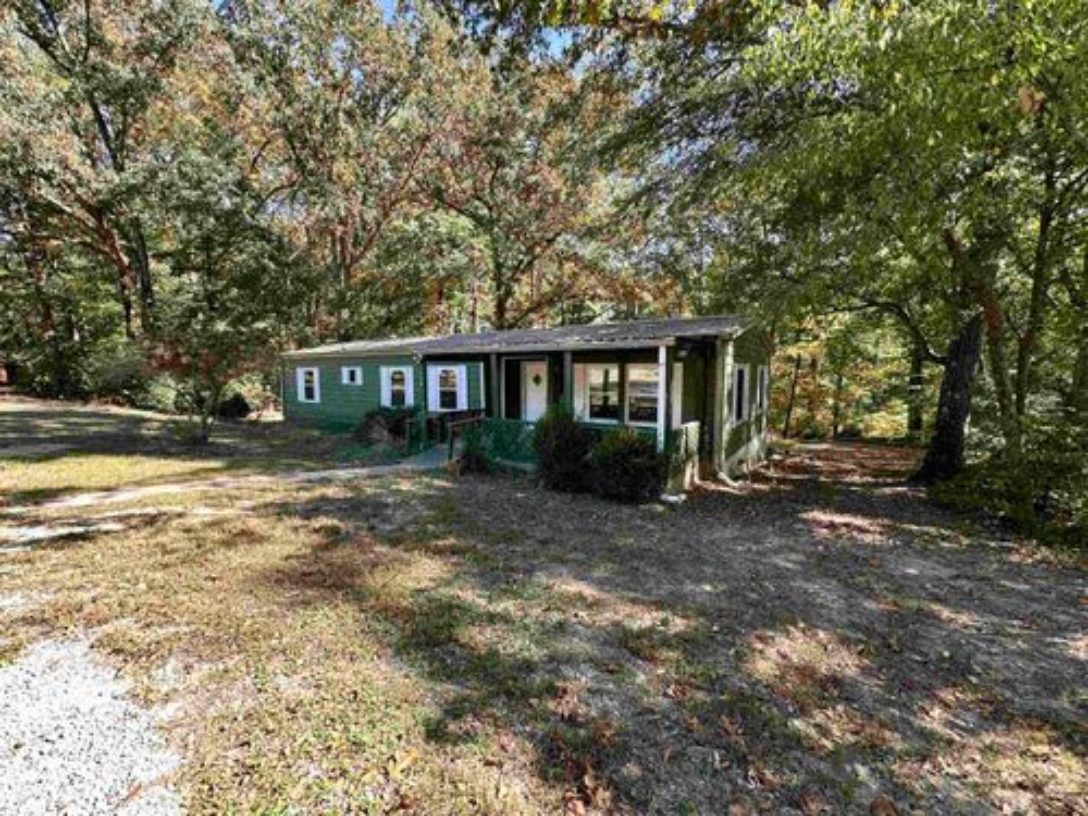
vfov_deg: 85.7
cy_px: 408
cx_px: 544
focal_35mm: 14
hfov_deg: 102.1
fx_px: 440
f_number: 2.2
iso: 40
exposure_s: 1/99
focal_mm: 2.22
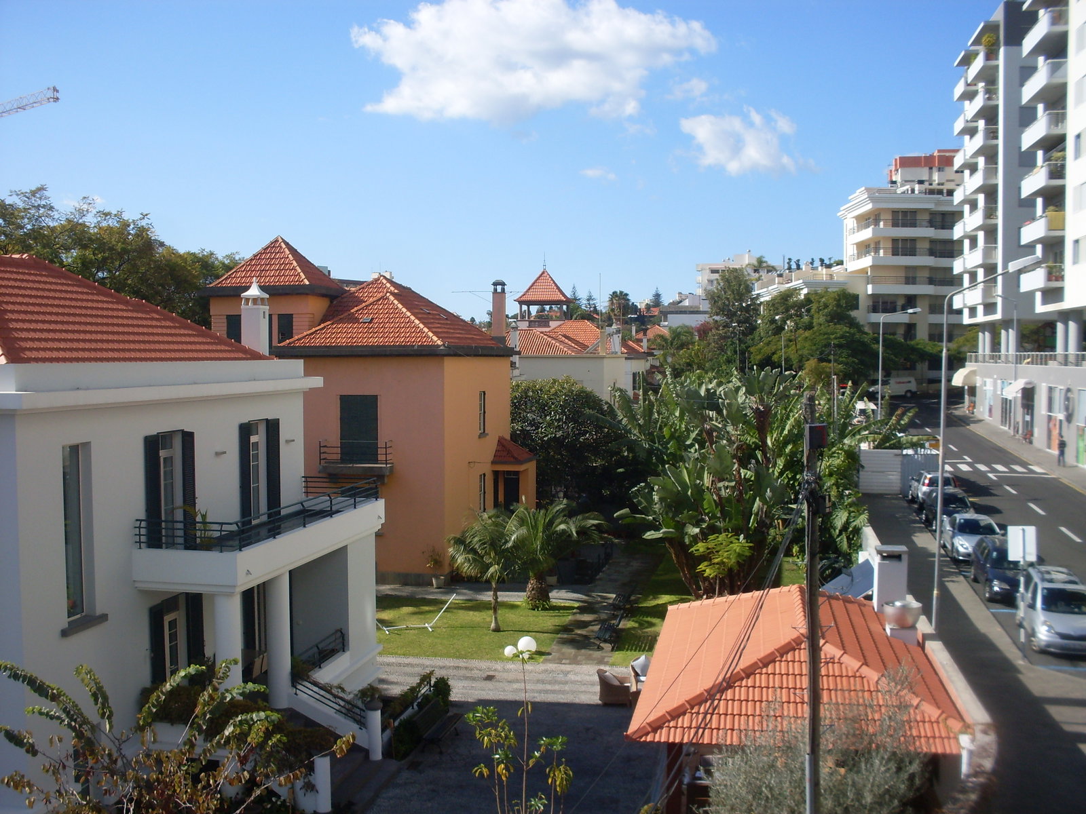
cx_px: 543
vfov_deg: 37.7
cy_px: 407
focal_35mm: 38
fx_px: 1192
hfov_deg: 49.0
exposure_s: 1/180
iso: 80
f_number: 8.4
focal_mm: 6.3
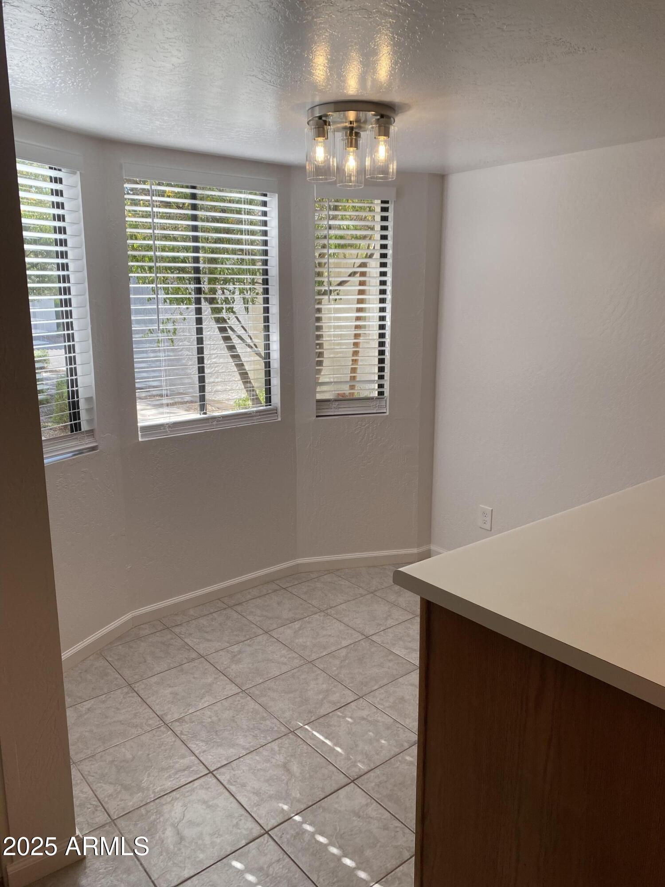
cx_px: 332
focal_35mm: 26
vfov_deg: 67.3
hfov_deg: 53.1
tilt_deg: -11.2
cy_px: 444
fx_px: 666
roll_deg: +0.3
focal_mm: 4.25
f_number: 1.8
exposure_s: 1/415
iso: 32
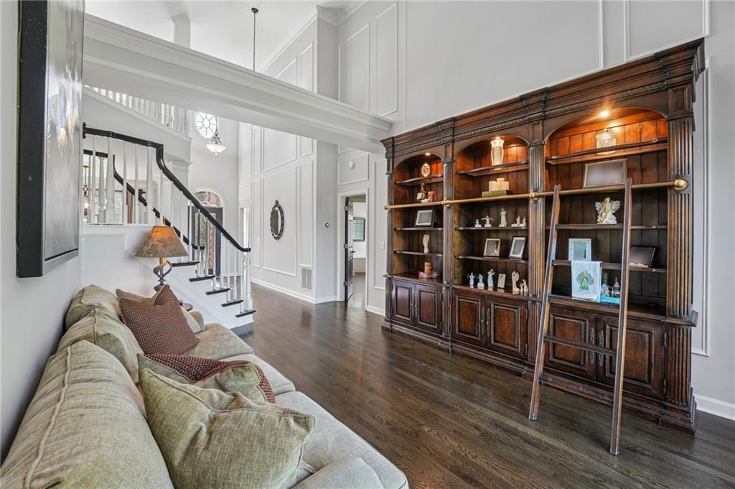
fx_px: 286
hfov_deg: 104.3
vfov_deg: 81.1
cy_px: 244
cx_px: 368
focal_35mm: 14
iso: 320
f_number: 8
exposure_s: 1/13
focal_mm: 14
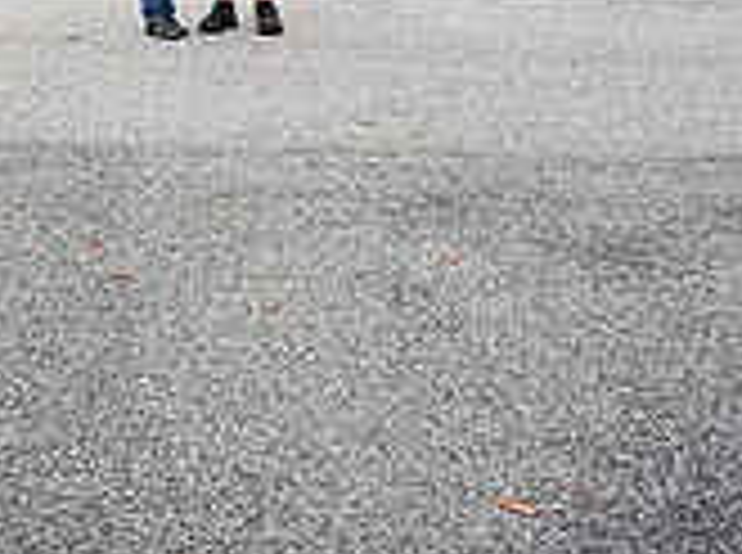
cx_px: 130
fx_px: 1547
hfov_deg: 26.4
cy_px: -450
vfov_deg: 16.7
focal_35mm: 72
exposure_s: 1/320
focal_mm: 27.5
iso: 64
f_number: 4
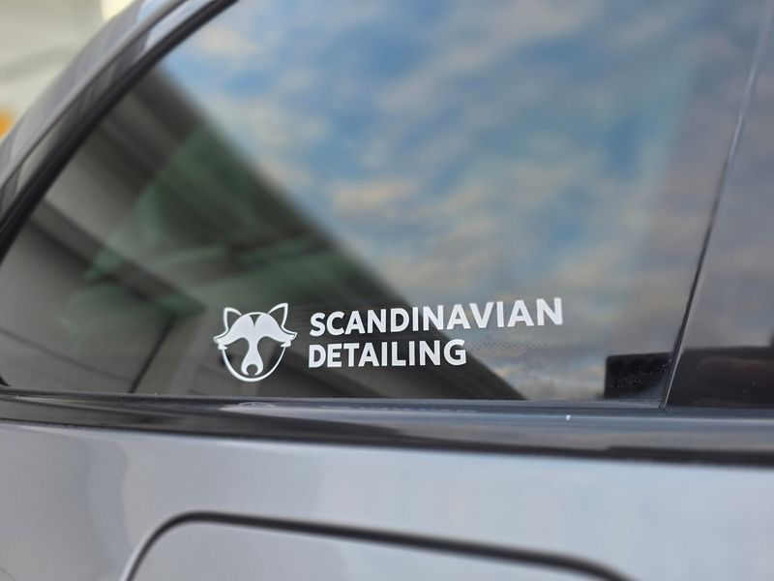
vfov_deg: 58.9
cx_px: 387
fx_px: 514
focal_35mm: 23
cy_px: 290
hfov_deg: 73.9
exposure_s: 1/180
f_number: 1.7
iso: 125
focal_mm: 6.3
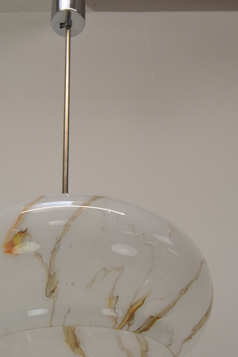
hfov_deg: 23.6
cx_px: 71
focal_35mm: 57
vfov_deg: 34.9
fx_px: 565
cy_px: 221
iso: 1600
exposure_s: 1/320
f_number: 9
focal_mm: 20
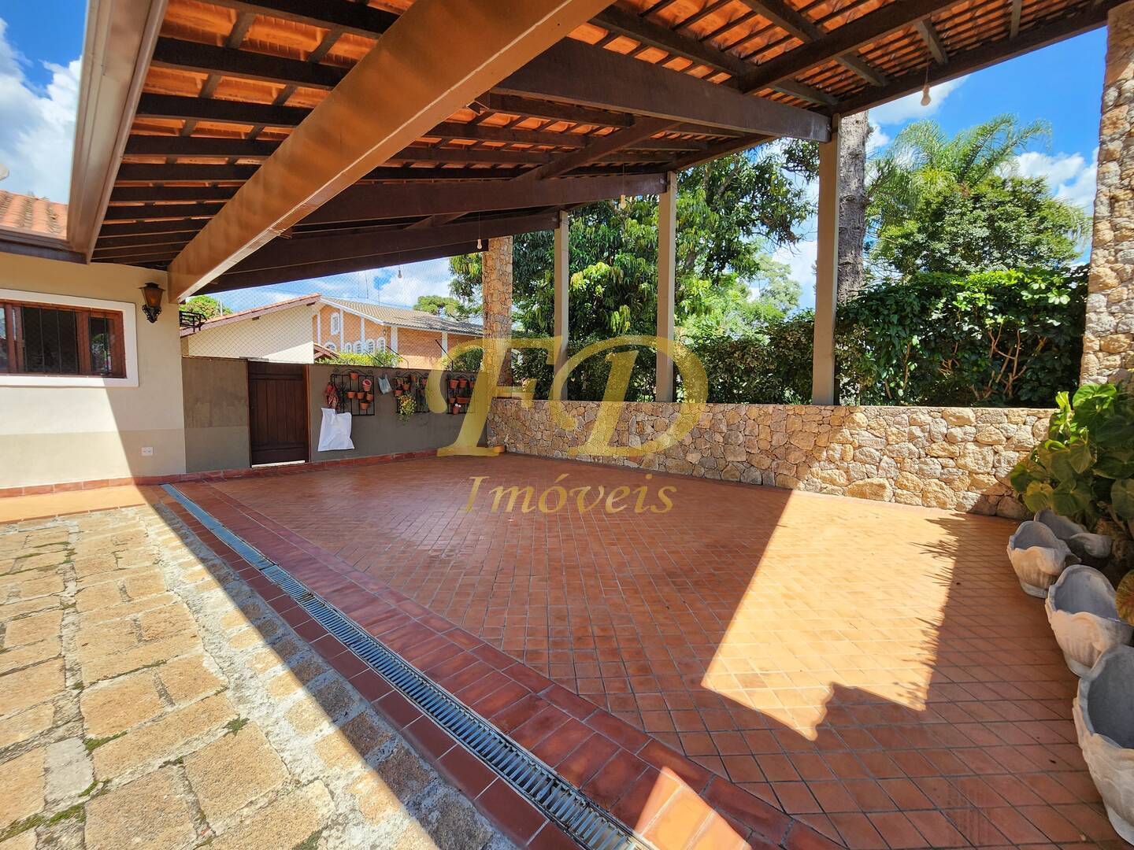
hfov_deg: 106.2
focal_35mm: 13
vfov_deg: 89.9
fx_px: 426
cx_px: 567
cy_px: 425
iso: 50
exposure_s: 1/596
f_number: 2.2
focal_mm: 2.2
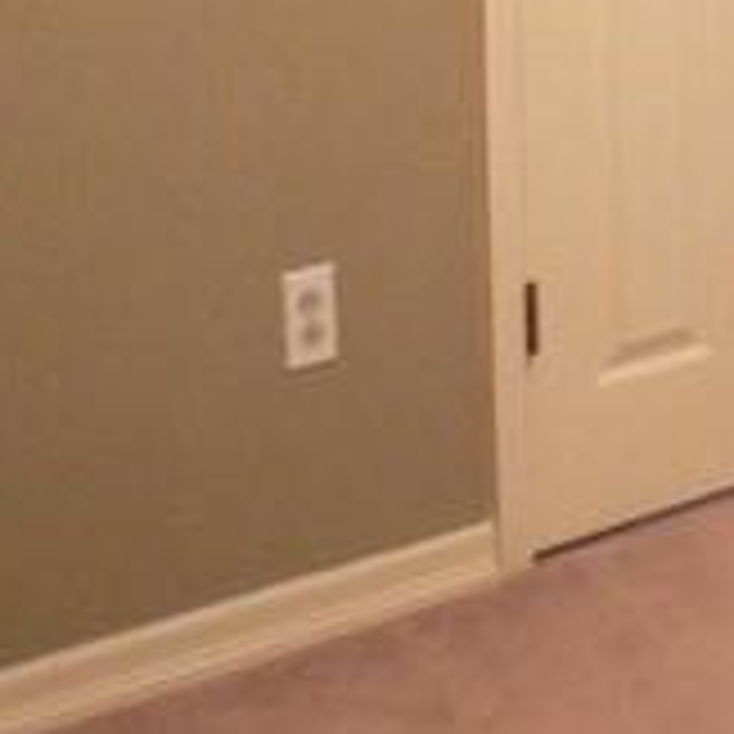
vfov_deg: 8.6
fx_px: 4798
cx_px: 1319
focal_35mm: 200
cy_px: -257
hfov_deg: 8.4
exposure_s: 1/4
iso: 200
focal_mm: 6
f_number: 2.8
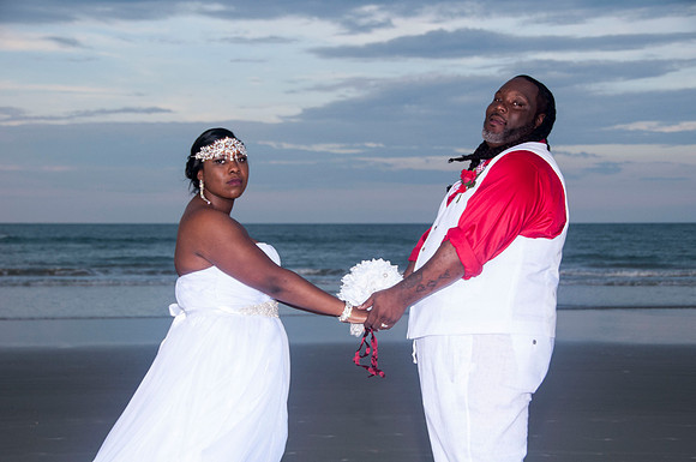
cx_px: 348
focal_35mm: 63
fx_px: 1216
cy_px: 231
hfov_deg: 31.9
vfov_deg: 21.5
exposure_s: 1/200
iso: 400
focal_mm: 42
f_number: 5.6
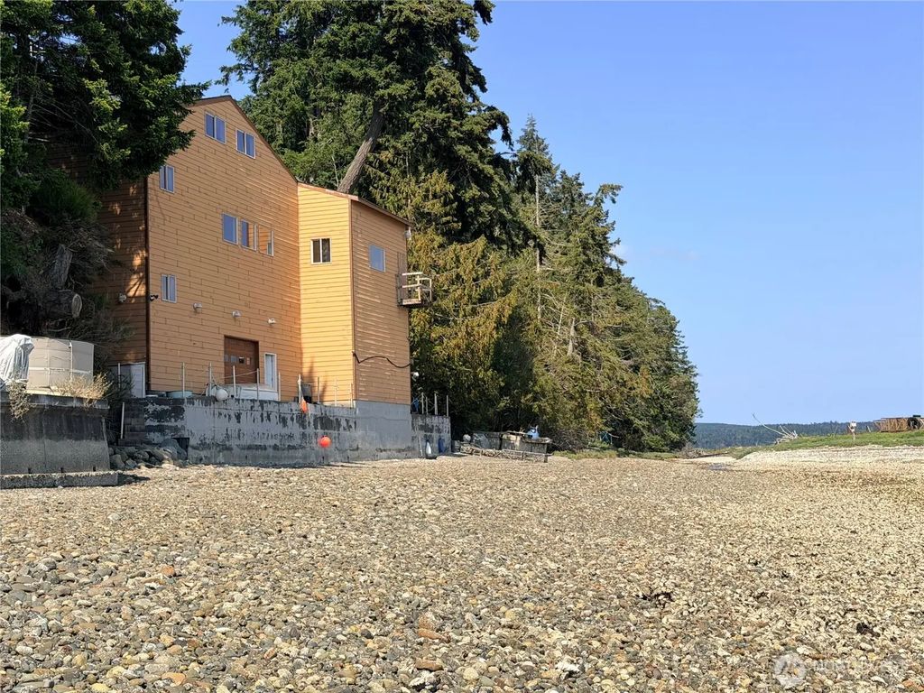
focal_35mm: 48
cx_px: 462
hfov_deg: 39.7
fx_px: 1281
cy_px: 346
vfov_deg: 30.3
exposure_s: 1/3704
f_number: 1.78
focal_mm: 6.76
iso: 64
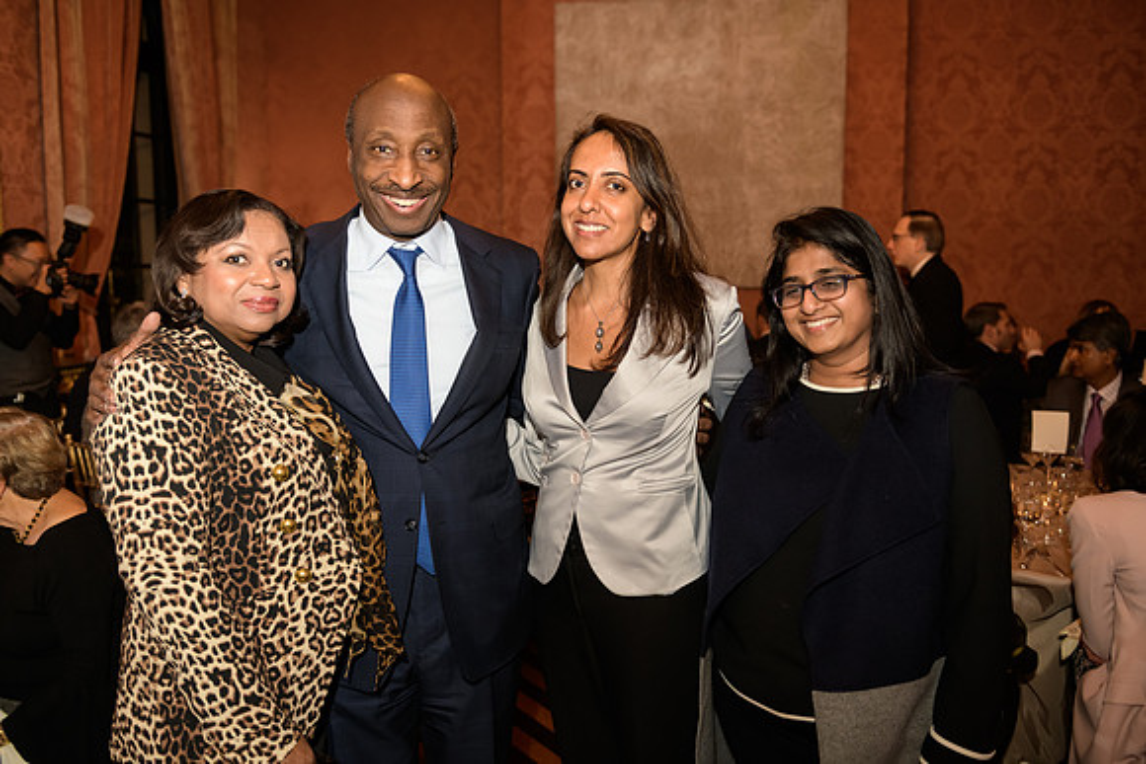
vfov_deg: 41.1
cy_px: 382
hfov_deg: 58.7
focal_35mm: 32
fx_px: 1019
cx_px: 573
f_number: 3.2
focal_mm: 32
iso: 1000
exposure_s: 1/125
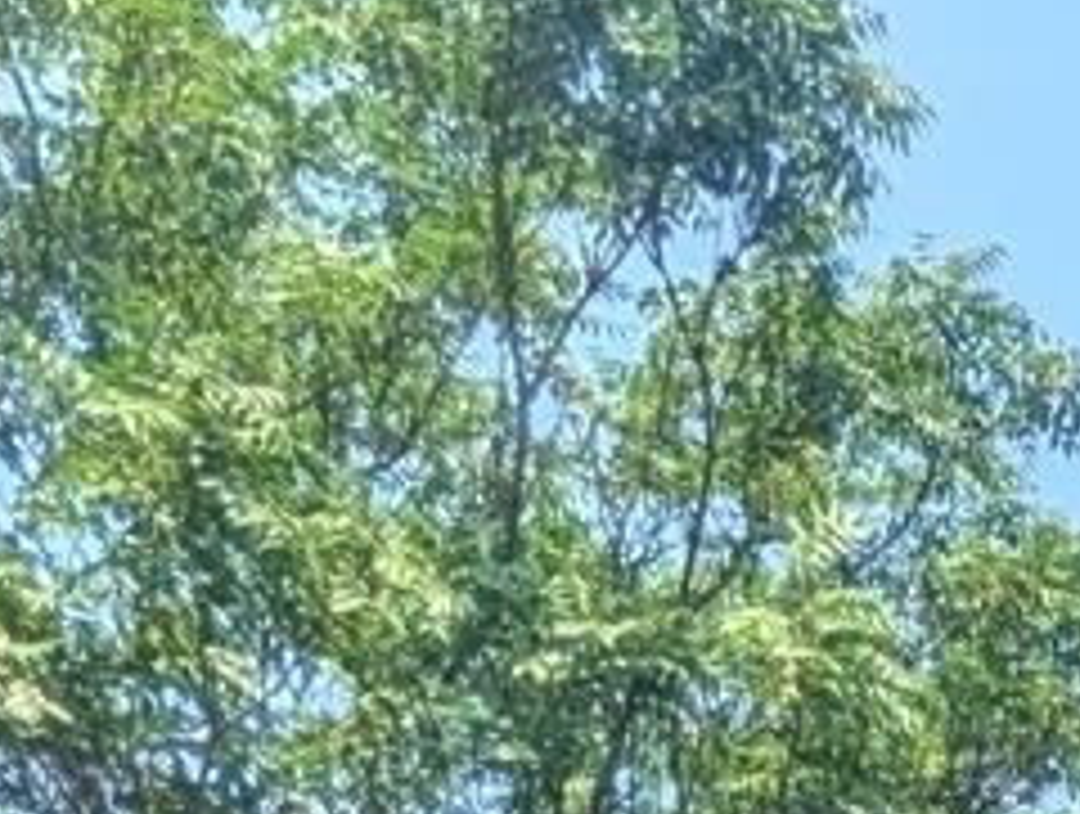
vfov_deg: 14.3
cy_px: 2001
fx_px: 2001
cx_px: 1449
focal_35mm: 64
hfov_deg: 25.5
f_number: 1.7
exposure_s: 1/1773
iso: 57
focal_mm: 2.02
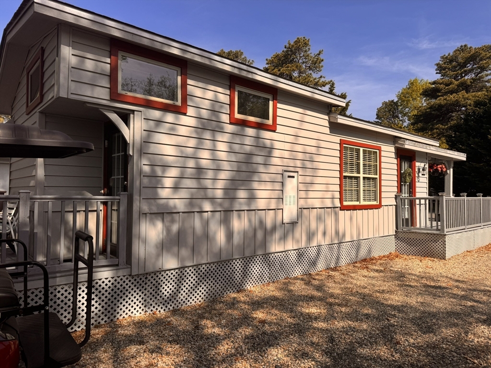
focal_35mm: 24
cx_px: 246
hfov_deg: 71.6
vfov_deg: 56.8
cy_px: 184
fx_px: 340
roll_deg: -0.8
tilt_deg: +1.3
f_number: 1.78
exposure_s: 1/4608
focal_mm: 6.76
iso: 80
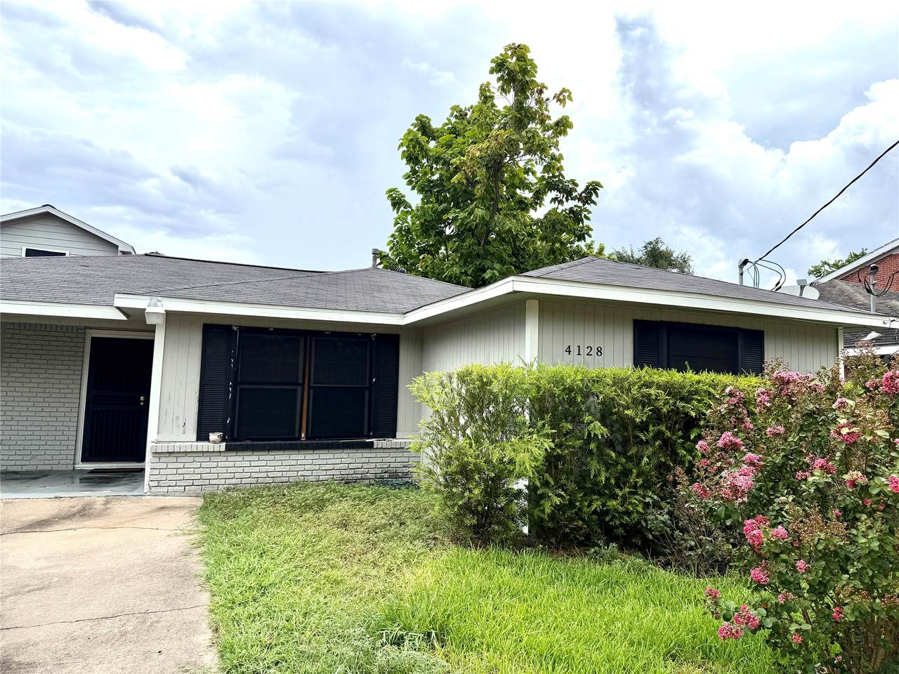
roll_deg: -1.1
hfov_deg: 71.6
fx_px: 623
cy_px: 337
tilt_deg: +5.2
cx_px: 450
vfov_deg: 56.8
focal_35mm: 24
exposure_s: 1/6173
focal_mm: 6.76
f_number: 1.78
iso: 80
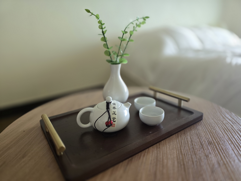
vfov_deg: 58.9
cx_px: 120
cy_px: 90
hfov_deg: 73.9
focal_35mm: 23
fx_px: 160
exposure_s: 1/120
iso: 320
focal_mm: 6.3
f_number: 1.7
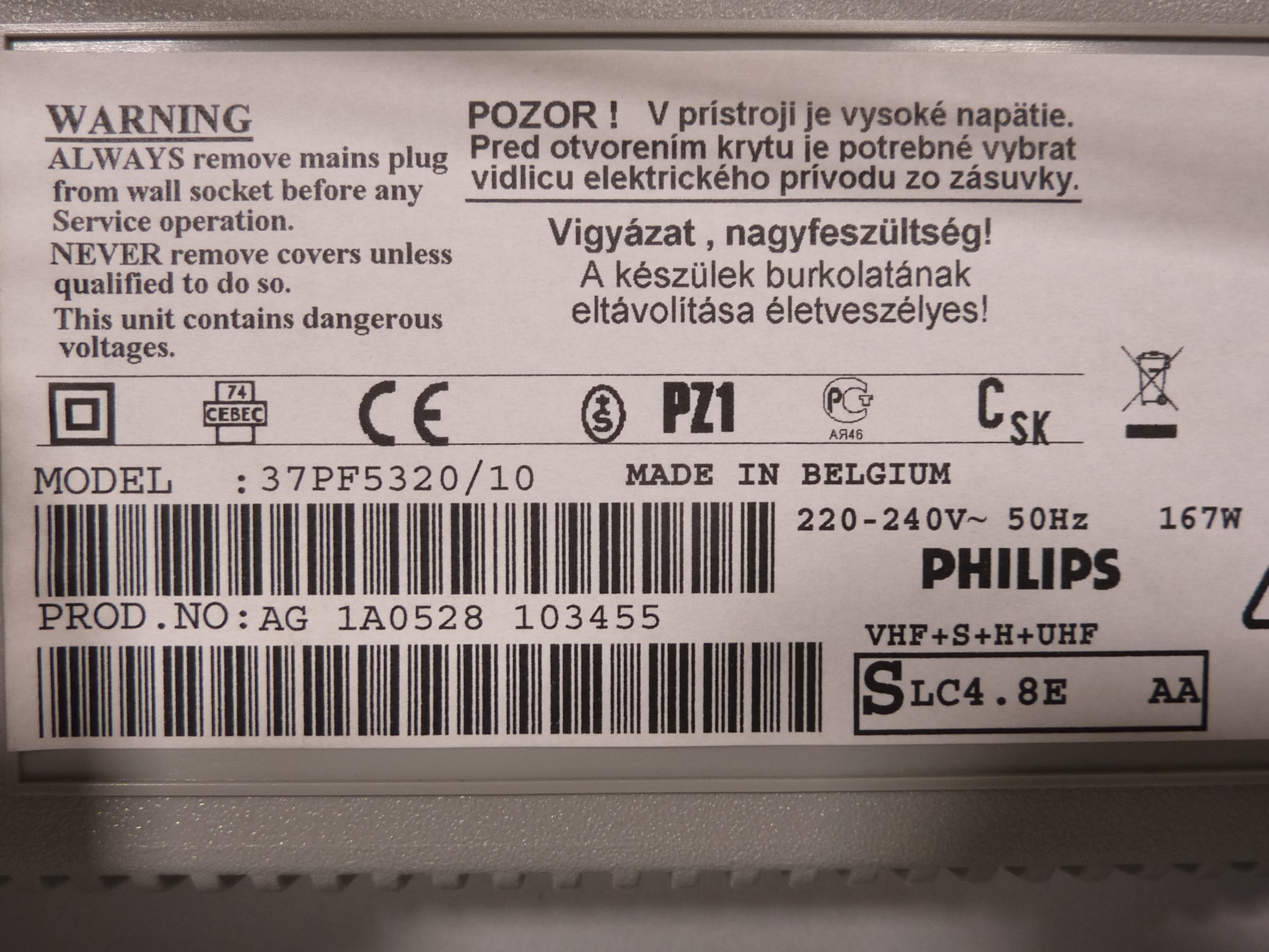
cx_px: 634
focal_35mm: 33
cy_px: 476
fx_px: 1210
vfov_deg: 42.9
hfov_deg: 55.4
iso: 125
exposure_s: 1/100
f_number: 3.3
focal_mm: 4.1
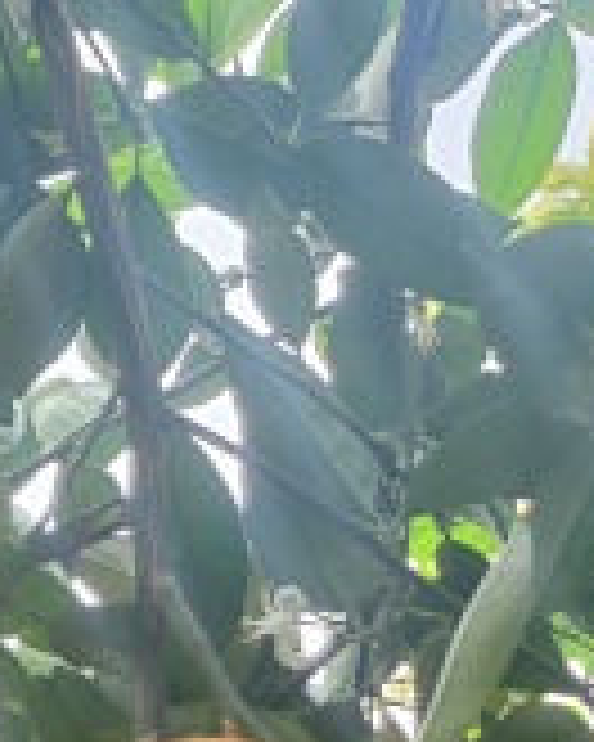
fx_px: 2395
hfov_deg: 13.9
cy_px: 989
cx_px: -22
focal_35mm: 109
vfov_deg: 16.6
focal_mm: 5.6
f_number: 1.57
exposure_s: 1/138
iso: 71
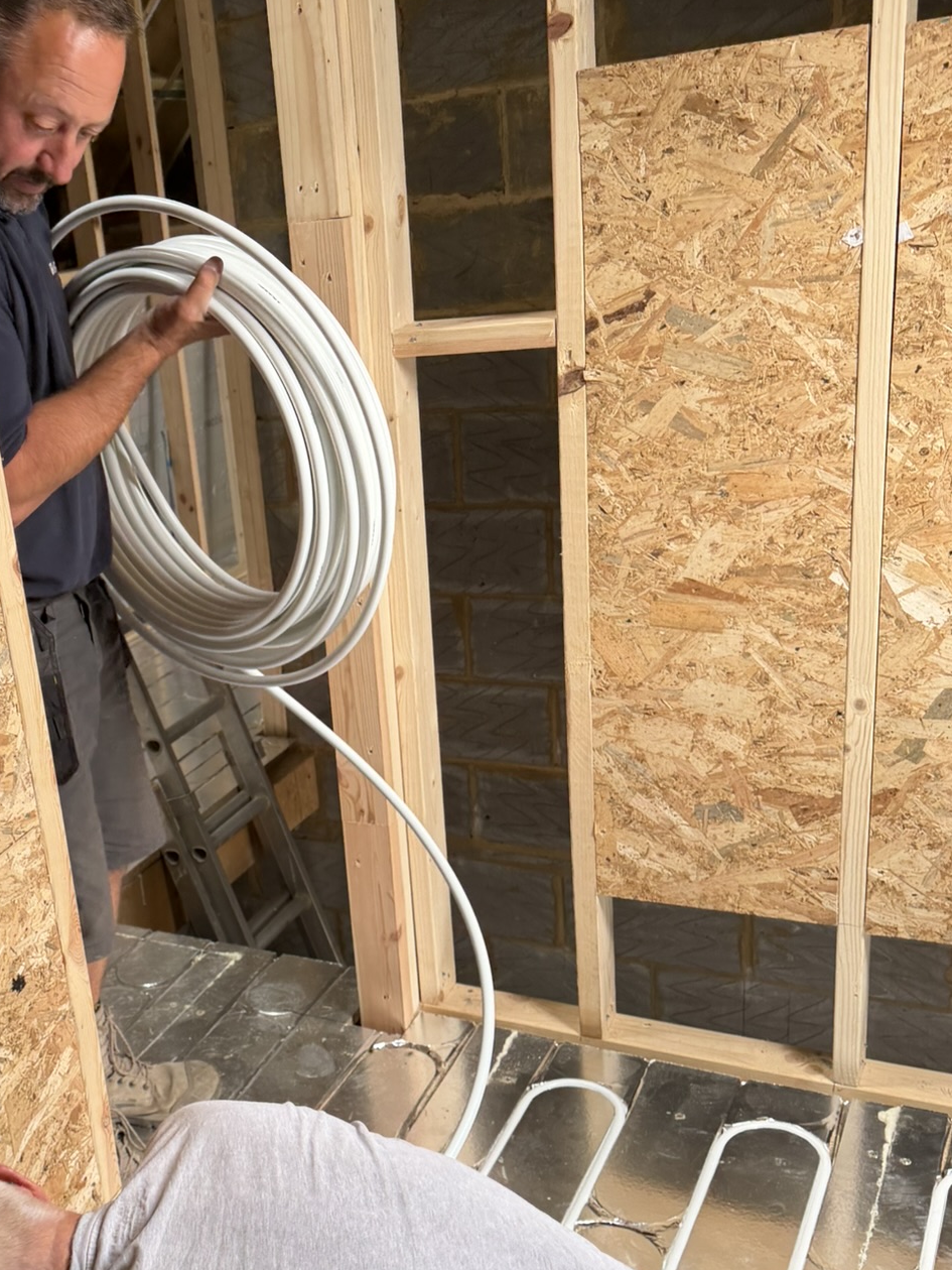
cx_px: 231
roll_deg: +6.3
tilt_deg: -18.2
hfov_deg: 35.9
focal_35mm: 39
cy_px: 763
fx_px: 1430
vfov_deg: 47.6
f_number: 1.78
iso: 125
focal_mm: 6.76
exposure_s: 1/121
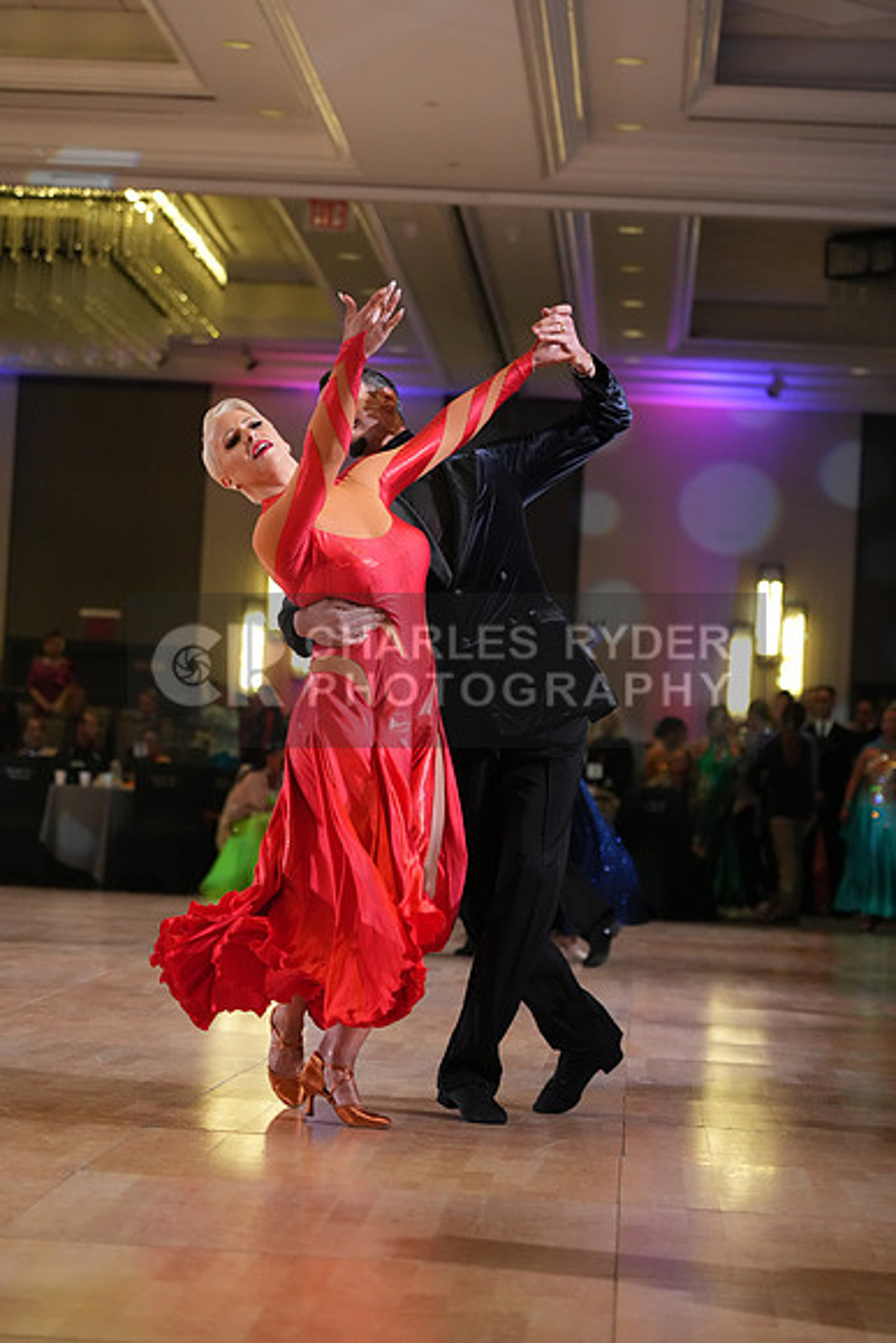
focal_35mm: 105
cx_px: 448
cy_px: 672
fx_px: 3917
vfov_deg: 19.5
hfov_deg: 13.0
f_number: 4
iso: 4000
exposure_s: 1/500
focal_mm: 105
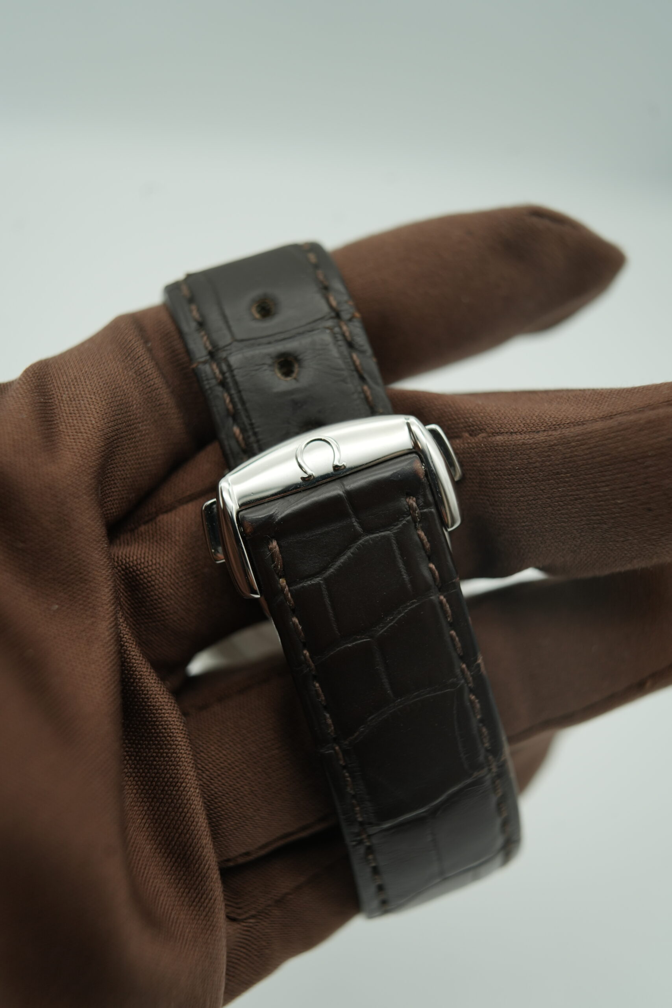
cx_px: 336
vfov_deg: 54.4
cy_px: 504
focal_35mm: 35
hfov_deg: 37.9
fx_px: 980
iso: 400
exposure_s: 1/250
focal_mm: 35
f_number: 5
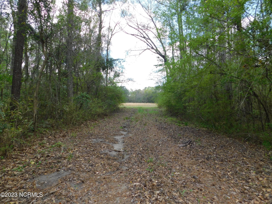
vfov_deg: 58.9
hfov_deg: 73.9
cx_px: 136
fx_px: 181
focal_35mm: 23
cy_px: 102
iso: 125
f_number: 3
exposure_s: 1/320
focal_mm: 4
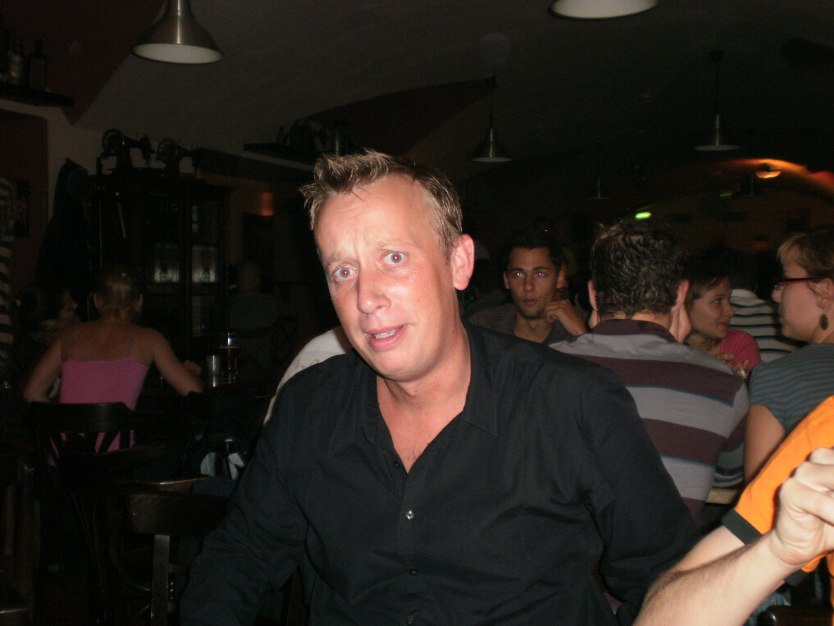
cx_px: 417
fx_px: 1012
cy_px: 313
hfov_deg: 44.8
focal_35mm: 42
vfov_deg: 34.3
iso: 160
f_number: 3.5
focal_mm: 7.4
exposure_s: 1/40
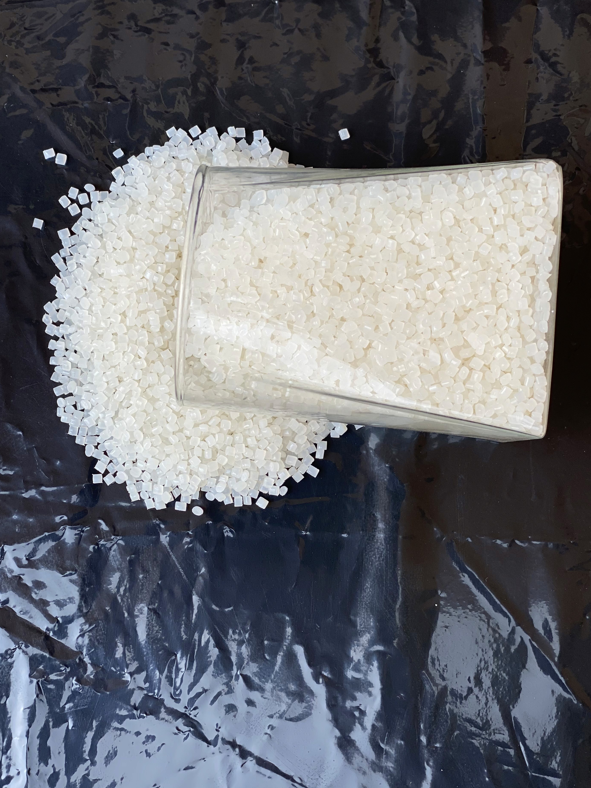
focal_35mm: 57
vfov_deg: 33.8
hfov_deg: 25.7
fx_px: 1297
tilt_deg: -85.5
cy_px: 430
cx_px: 305
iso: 20
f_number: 2
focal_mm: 6
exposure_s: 1/551
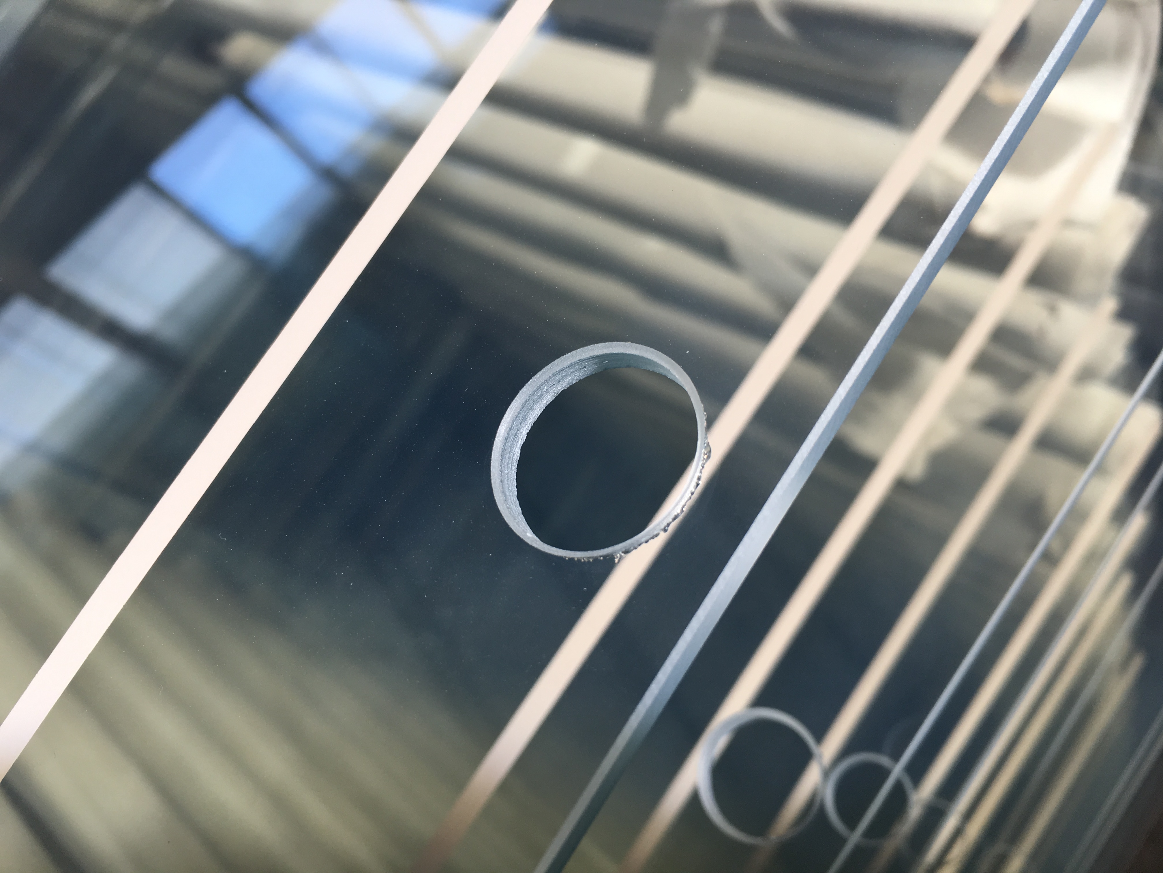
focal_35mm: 29
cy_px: 436
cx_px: 582
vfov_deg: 48.2
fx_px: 974
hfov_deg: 61.7
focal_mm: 4.15
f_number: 2.2
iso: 32
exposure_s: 1/100
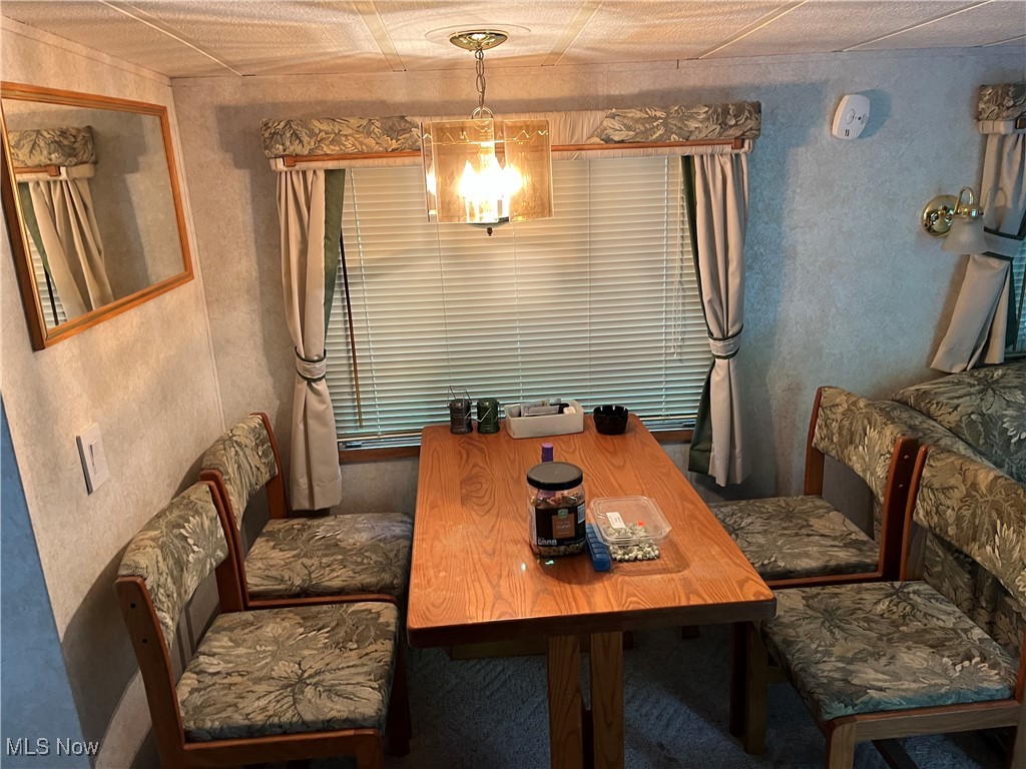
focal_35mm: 26
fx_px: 771
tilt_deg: -16.5
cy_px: 384
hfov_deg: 67.3
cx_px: 513
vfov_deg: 53.1
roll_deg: +2.4
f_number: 1.6
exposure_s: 1/43
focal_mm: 5.1
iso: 250
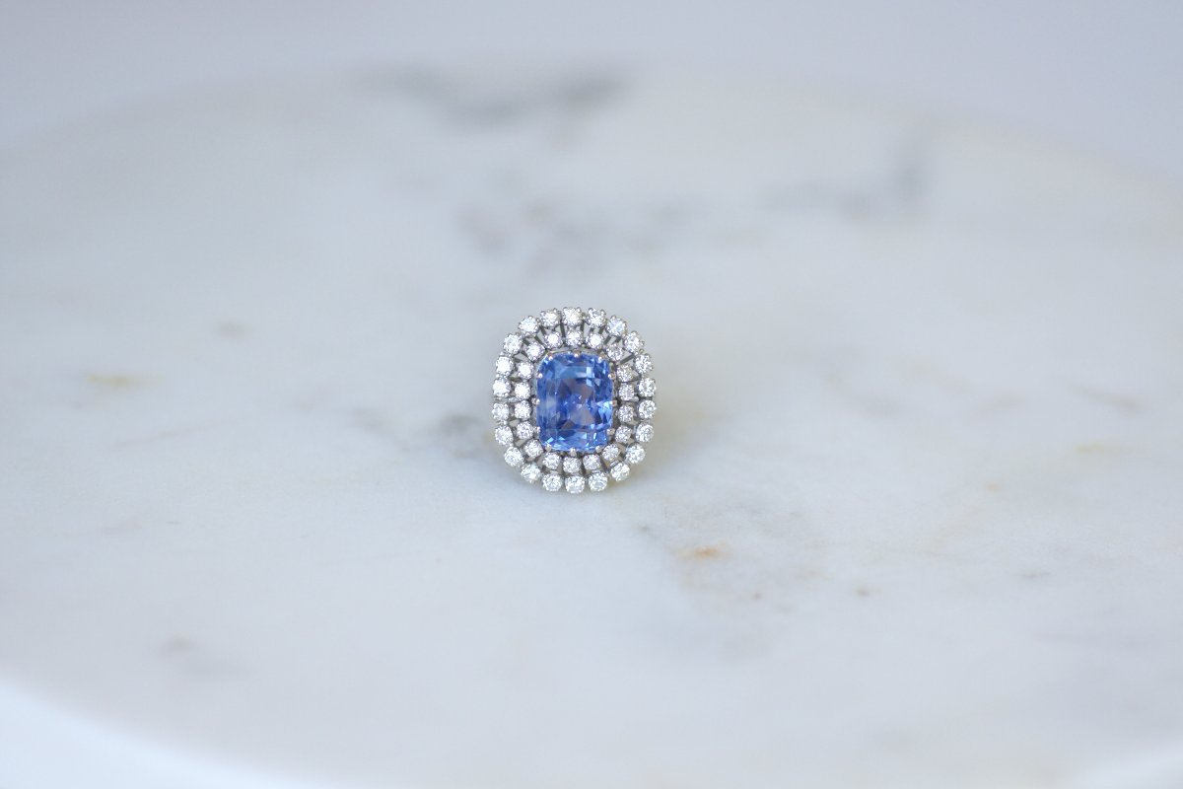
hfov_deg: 19.5
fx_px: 3450
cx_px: 592
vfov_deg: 13.0
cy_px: 394
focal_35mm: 105
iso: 200
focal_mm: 70
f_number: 2.8
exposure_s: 1/125
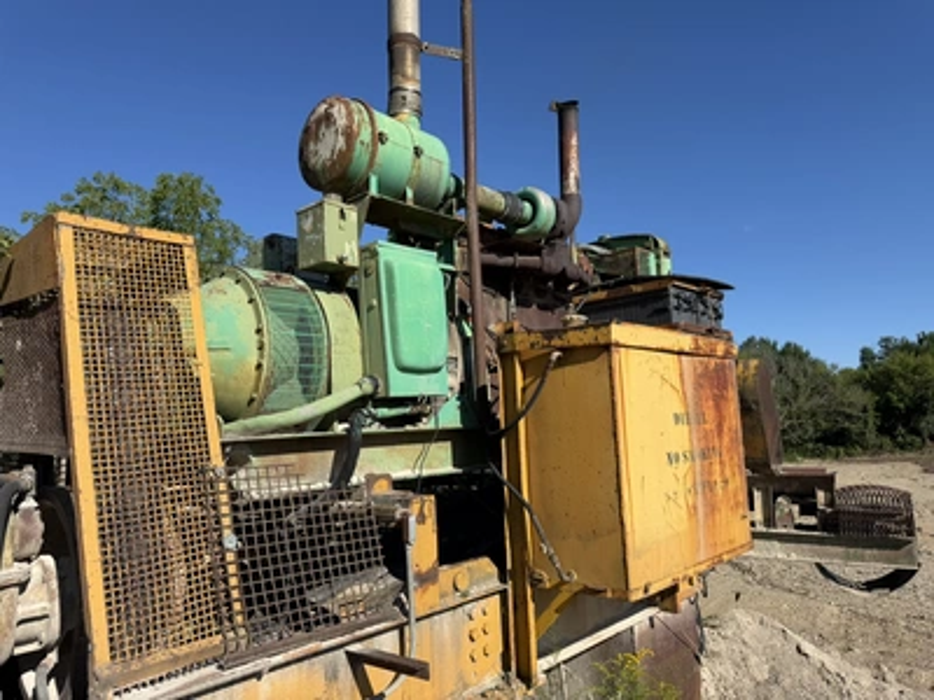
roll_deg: +2.2
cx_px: 467
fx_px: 648
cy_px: 350
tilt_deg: +8.3
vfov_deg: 56.8
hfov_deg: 71.6
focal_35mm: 24
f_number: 1.78
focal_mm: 6.76
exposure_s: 1/4673
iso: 80
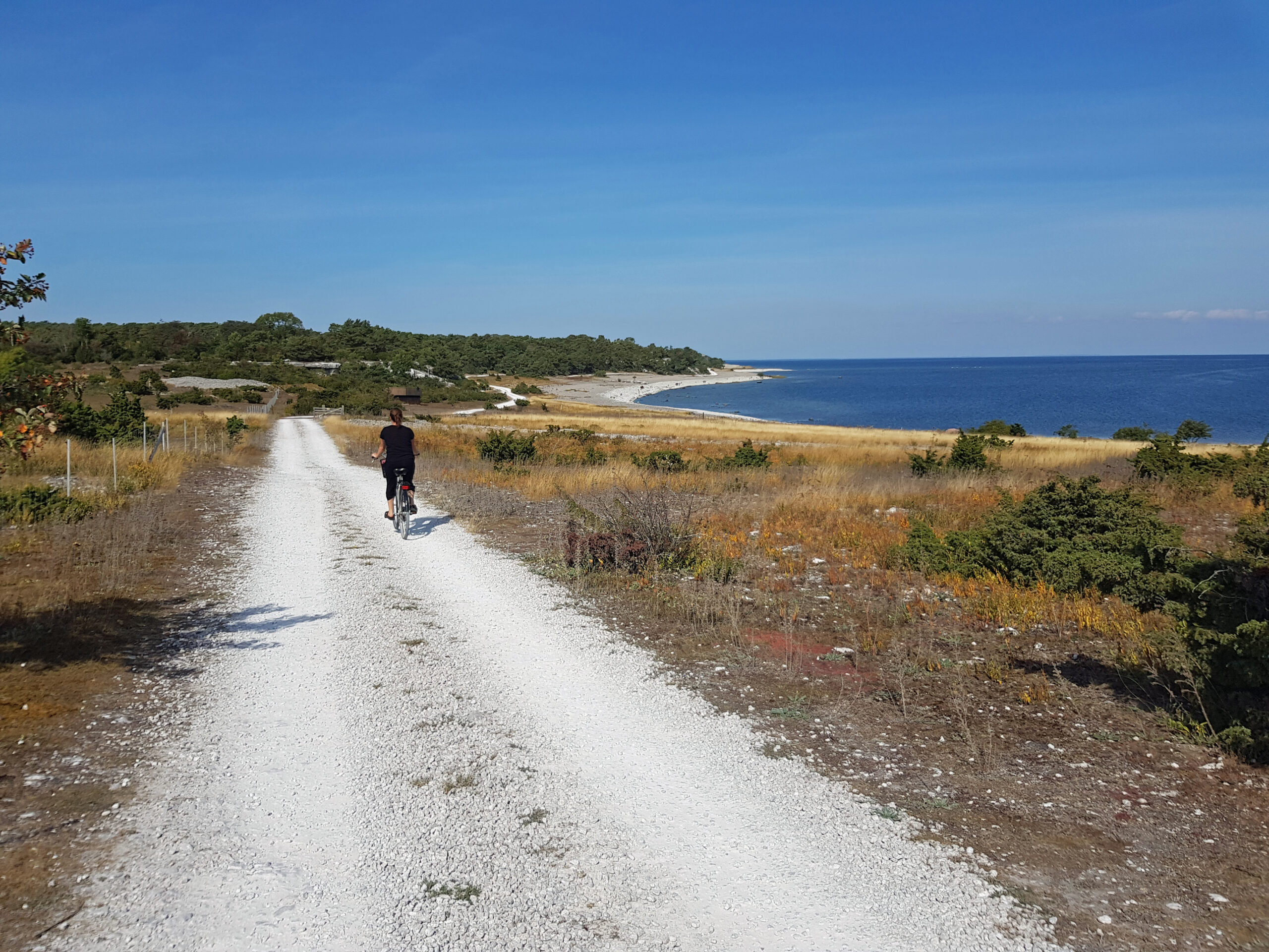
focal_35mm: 26
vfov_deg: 53.1
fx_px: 953
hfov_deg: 67.3
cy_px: 476
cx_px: 634
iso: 40
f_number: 1.7
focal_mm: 4.2
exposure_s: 1/4160
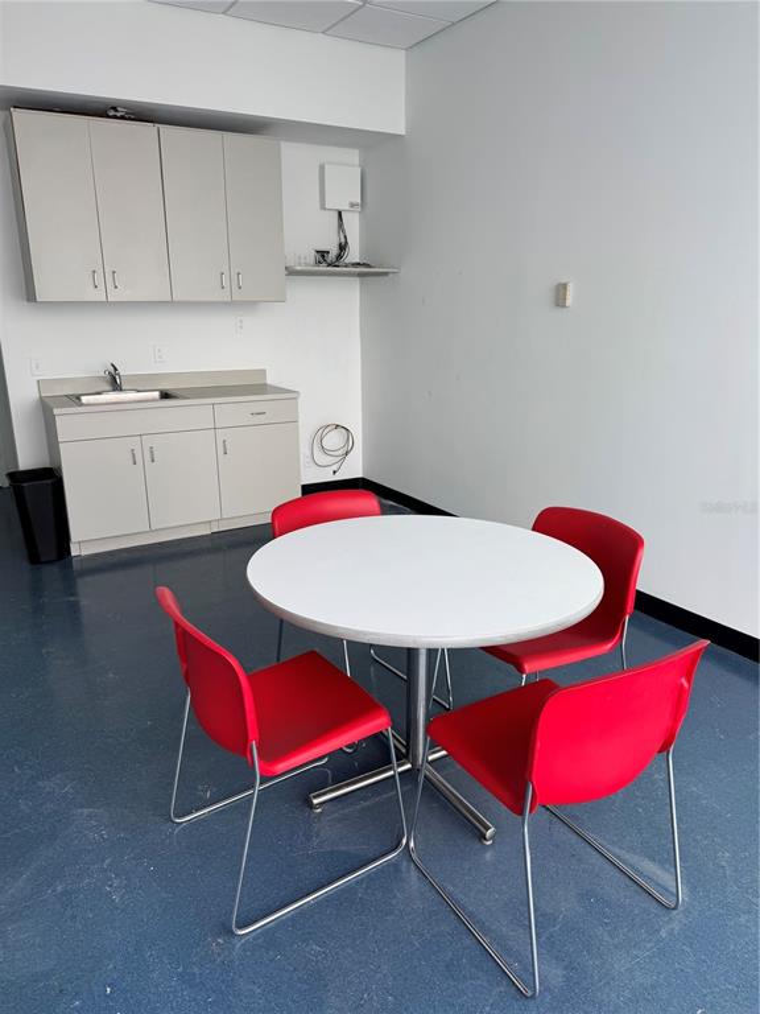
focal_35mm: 24
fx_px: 703
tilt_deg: -15.6
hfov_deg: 56.8
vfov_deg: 71.6
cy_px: 507
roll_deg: -0.3
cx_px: 380
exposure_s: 1/121
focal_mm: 6.76
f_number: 1.78
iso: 64
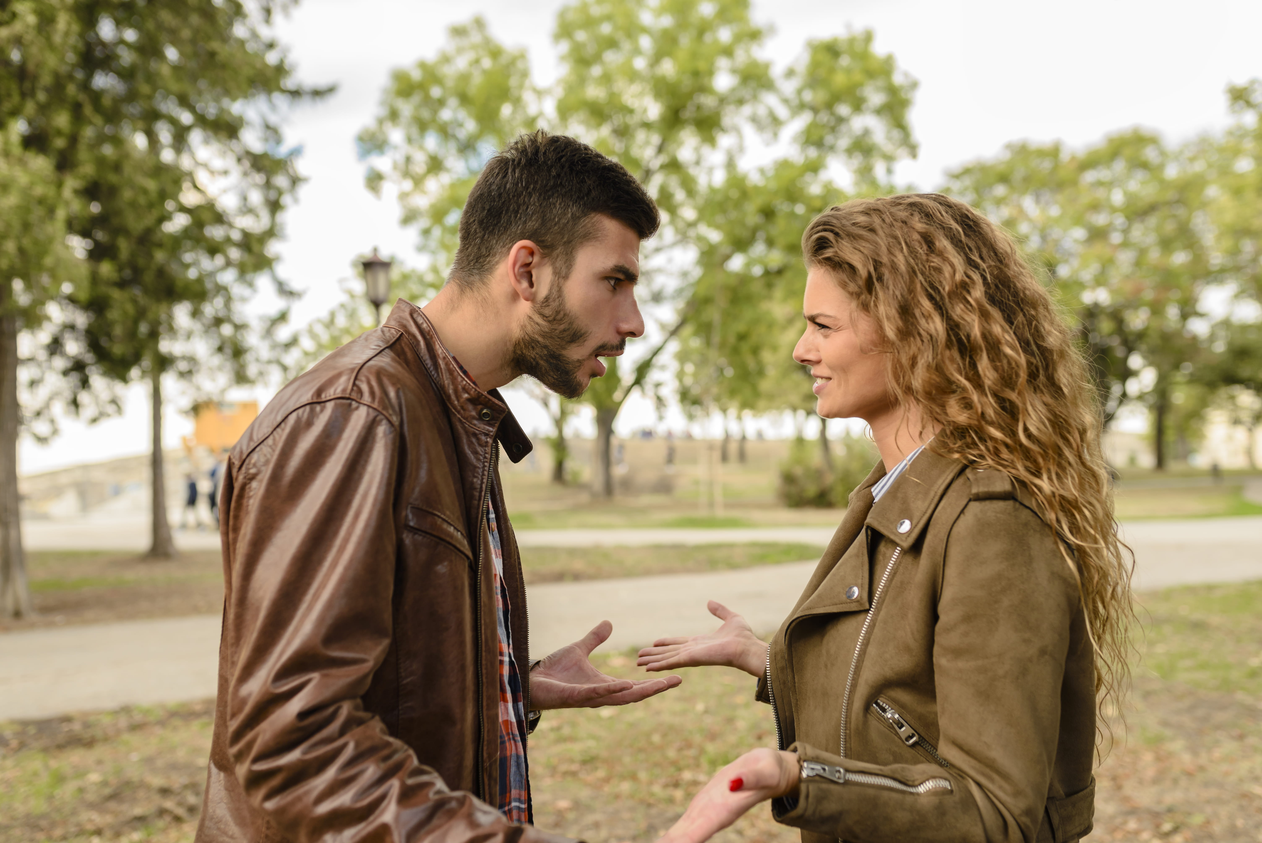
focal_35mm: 35
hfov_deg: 54.4
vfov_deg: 37.9
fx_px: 1227
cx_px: 631
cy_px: 422
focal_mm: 35
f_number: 2.8
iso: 250
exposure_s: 1/250
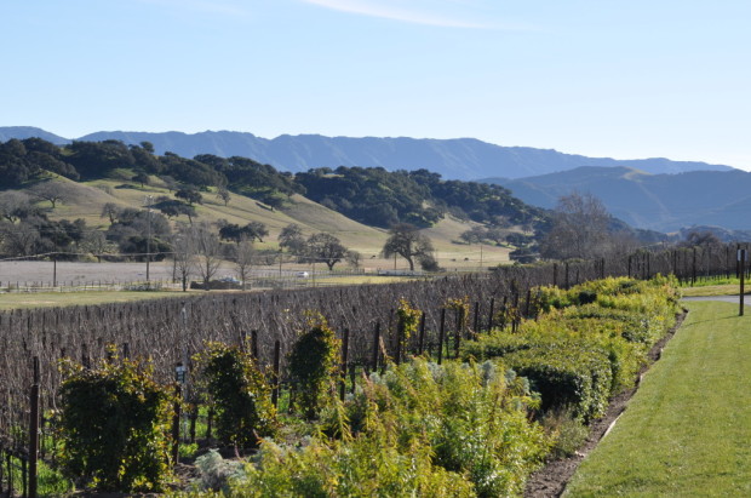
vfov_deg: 18.1
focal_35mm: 75
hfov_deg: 27.0
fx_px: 1562
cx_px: 376
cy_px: 249
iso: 200
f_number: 9
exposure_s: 1/320
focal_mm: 50
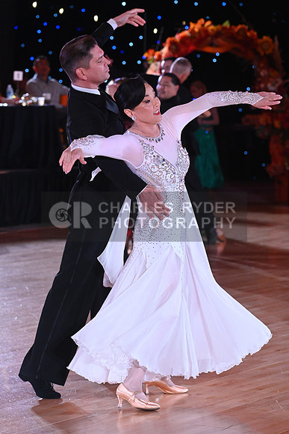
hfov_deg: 9.8
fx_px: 1685
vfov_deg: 14.7
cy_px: 217
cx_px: 144
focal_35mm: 140
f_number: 6.3
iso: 5000
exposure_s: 1/400
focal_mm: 140
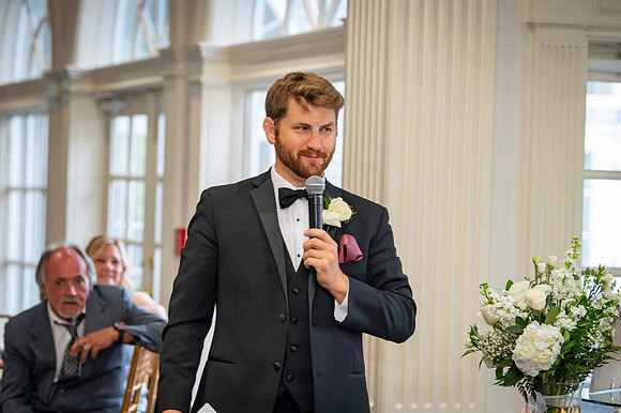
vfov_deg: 11.0
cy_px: 206
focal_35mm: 125
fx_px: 2155
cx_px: 310
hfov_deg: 16.4
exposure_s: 1/80
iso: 1000
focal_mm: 125
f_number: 4
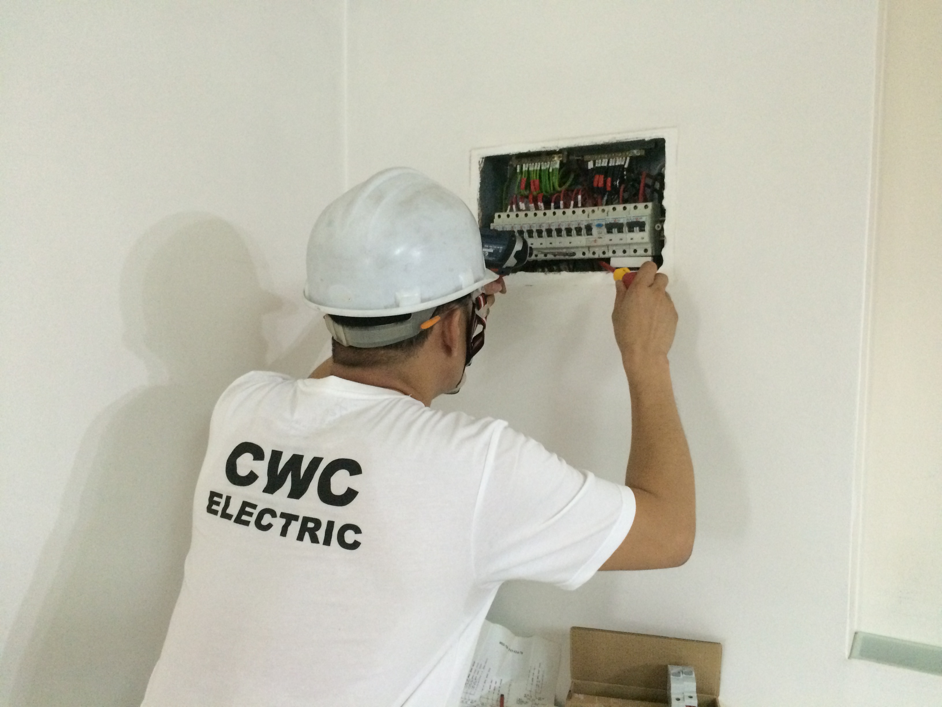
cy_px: 354
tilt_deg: -5.5
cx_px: 471
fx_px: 789
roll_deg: -1.9
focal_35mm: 29
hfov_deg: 61.7
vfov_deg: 48.2
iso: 320
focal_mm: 4.15
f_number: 2.2
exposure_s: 1/25
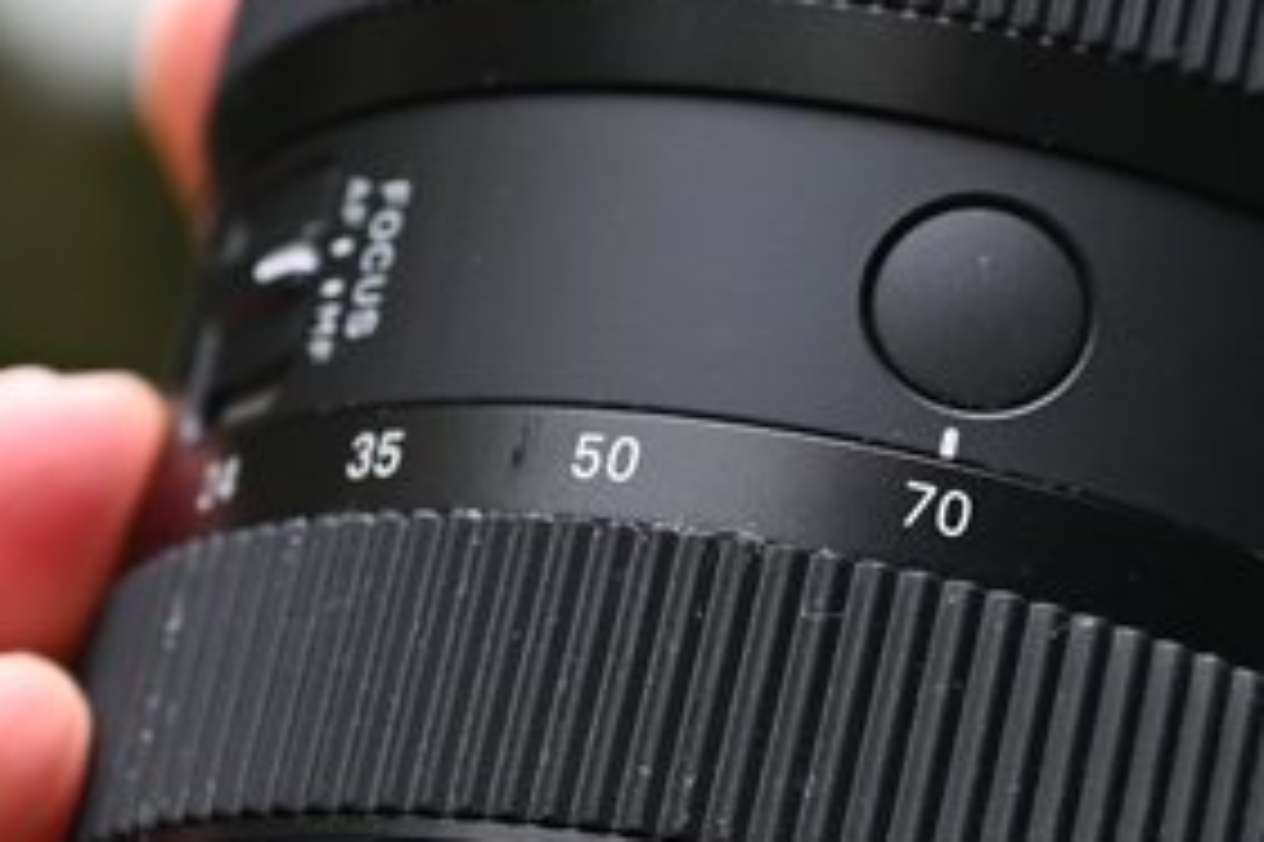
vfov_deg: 5.5
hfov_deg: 8.3
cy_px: 268
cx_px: 1075
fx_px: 8737
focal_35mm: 249
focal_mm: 50
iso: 320
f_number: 3.3
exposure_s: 1/160
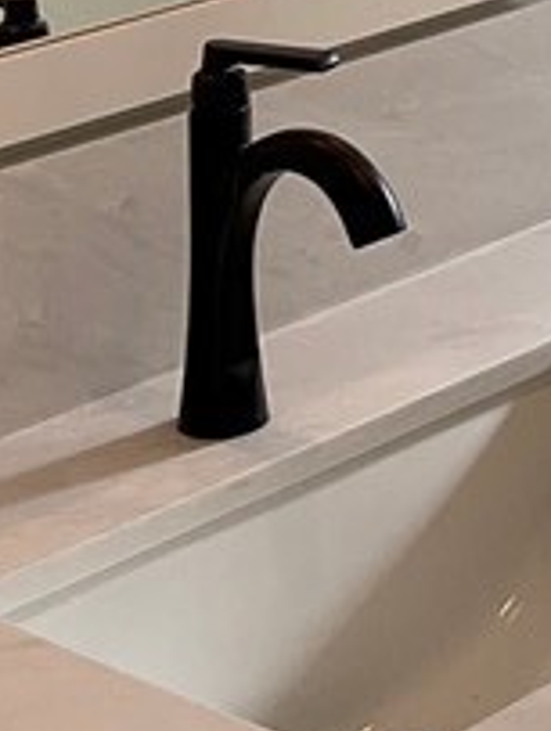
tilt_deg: -3.6
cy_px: -573
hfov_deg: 9.7
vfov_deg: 12.4
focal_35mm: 146
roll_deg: -0.8
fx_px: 3089
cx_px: 998
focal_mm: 3
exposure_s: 1/126
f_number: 1.8
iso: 16
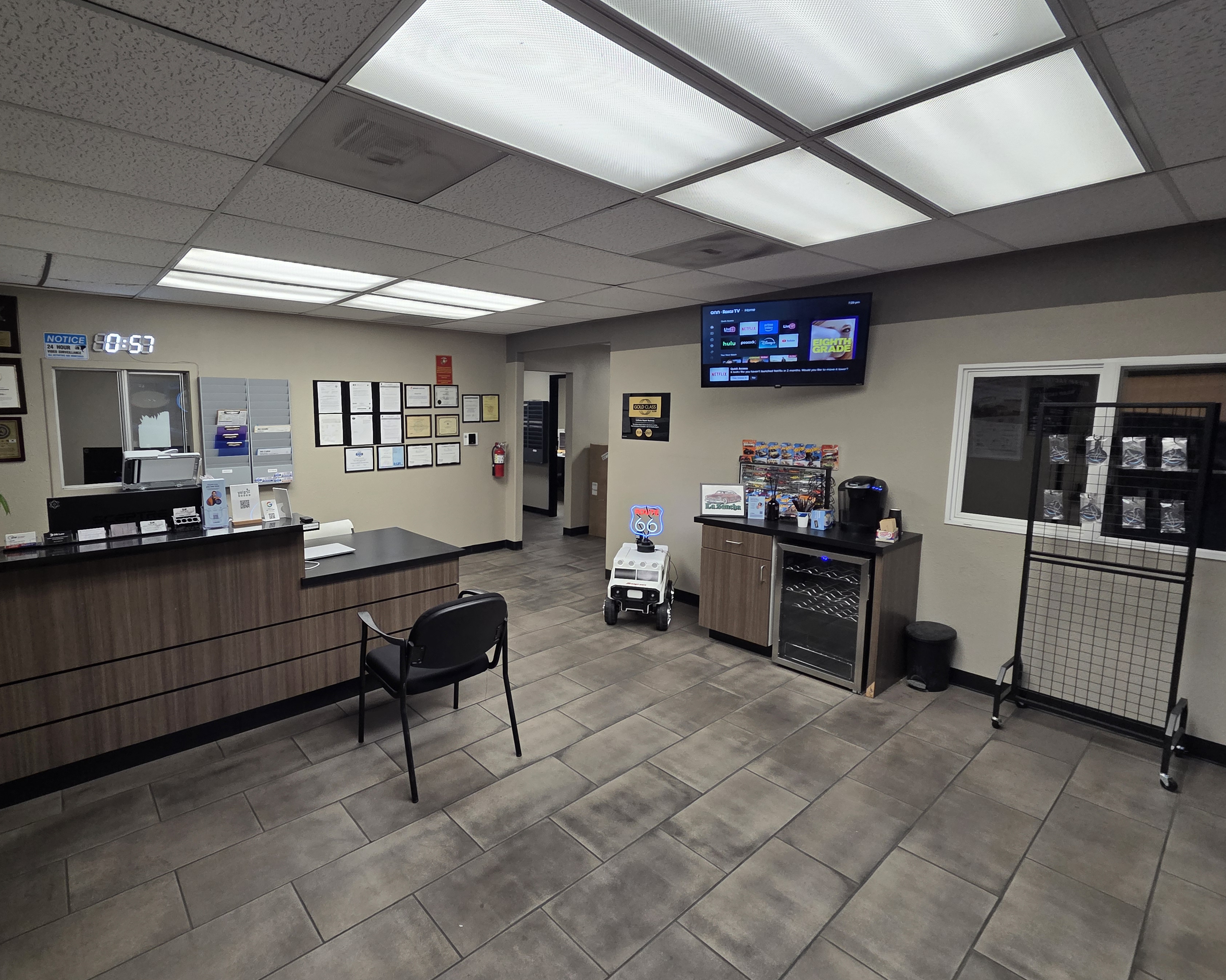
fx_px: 544
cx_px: 511
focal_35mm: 15
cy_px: 474
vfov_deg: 84.0
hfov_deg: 95.9
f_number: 2.2
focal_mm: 2.2
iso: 160
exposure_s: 1/120
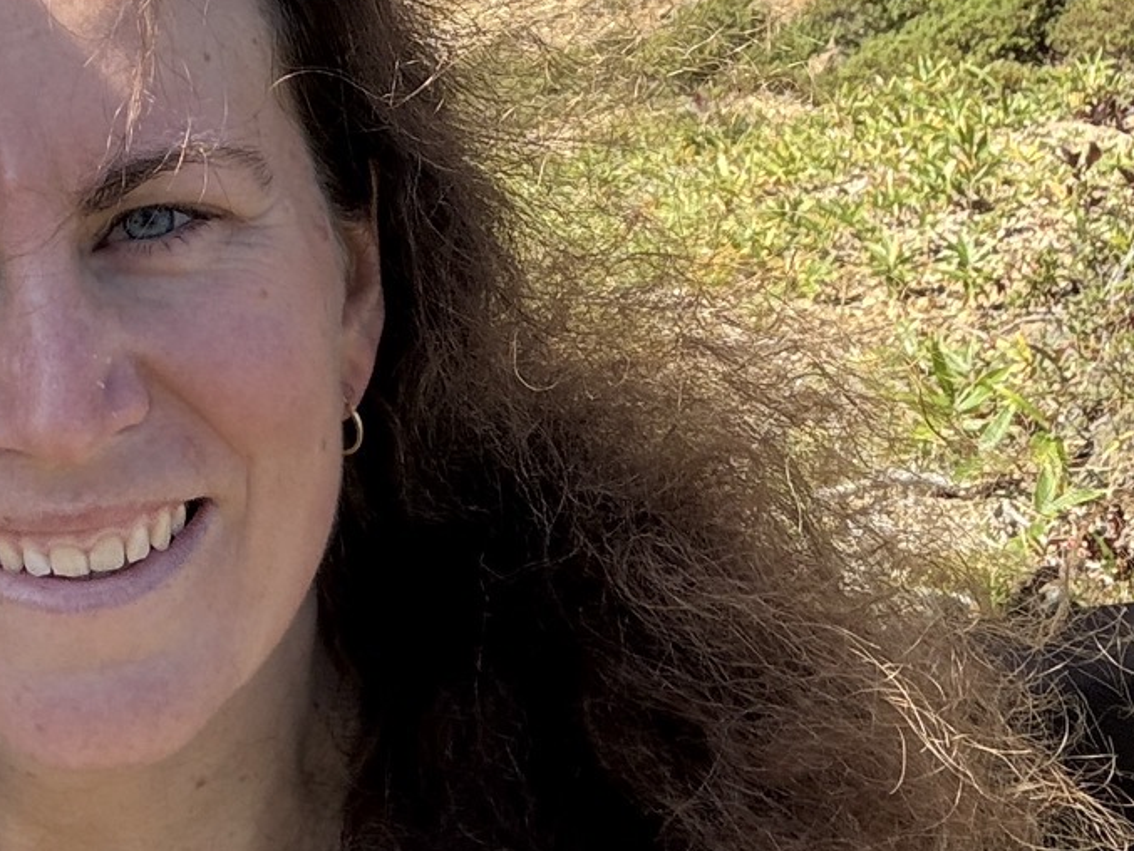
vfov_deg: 16.3
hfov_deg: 22.0
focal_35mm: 87
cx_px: 112
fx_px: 2851
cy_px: -186
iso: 25
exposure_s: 1/395
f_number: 1.9
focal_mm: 2.69
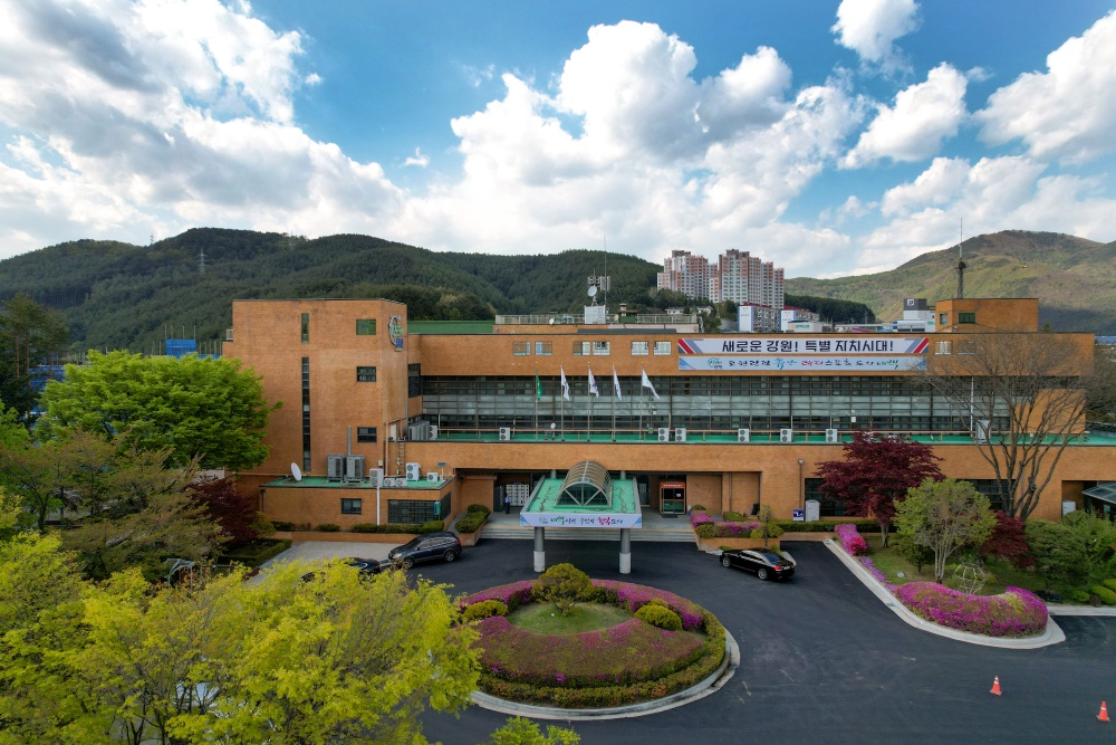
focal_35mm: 22
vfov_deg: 57.2
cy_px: 372
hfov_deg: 78.6
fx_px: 682
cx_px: 558
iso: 100
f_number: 2.8
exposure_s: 1/1500
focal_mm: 8.38
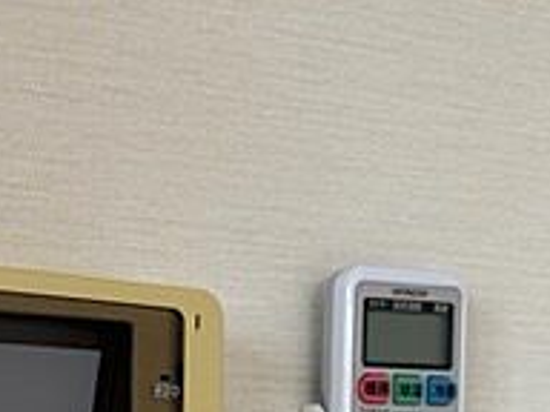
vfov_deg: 17.0
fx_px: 1271
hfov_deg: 23.2
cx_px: -23
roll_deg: -0.6
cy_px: 587
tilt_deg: -1.4
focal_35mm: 80
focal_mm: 6.86
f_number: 1.78
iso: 80
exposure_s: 1/271
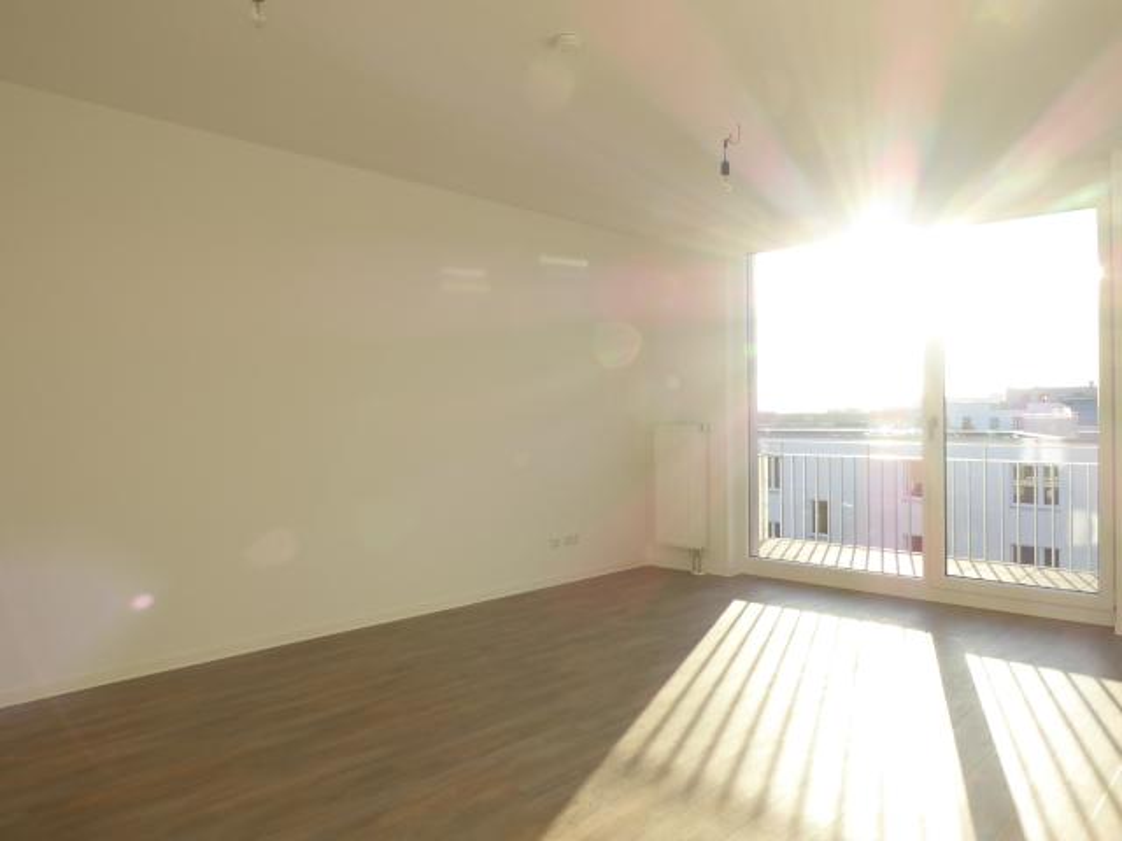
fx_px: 778
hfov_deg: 71.6
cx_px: 561
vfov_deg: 56.8
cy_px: 420
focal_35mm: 24
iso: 100
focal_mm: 4.3
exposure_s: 1/125
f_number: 5
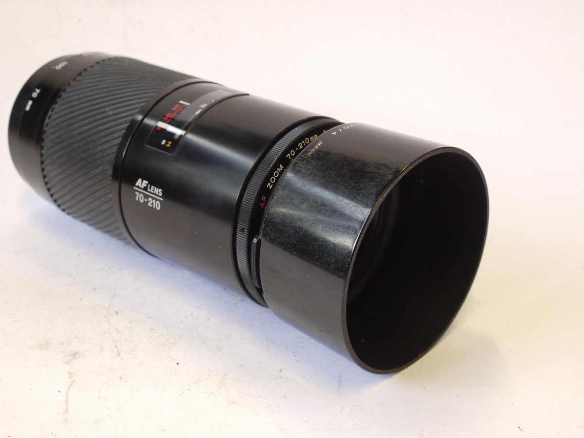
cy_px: 219
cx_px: 292
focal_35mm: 60
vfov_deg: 24.4
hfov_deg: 32.2
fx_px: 1012
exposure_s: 1/40
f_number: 9
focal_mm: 30
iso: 800
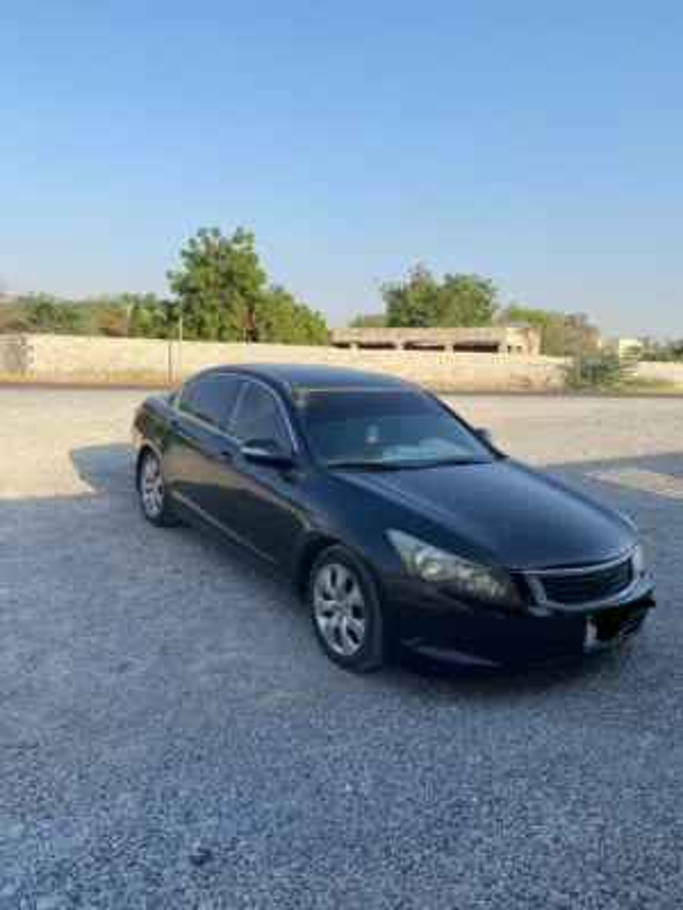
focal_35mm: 26
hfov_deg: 53.1
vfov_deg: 67.3
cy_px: 455
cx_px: 342
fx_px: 684
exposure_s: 1/1701
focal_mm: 4.25
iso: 32
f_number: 1.8
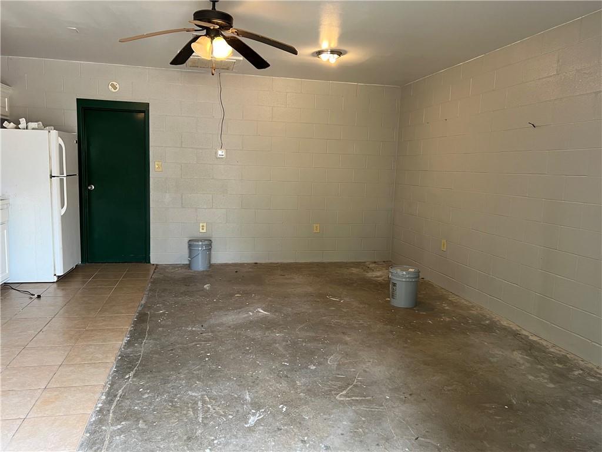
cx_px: 301
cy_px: 226
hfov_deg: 67.3
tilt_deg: -7.9
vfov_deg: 53.1
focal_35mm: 26
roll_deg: -2.0
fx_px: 452
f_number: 1.5
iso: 100
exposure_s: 1/60
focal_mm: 5.7
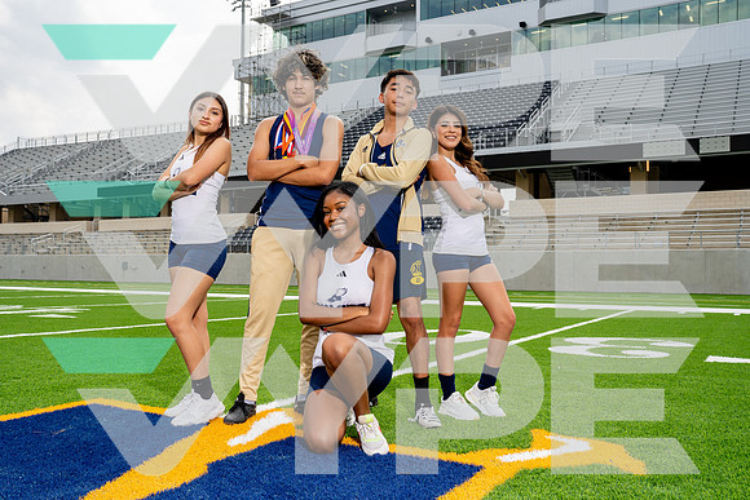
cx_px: 375
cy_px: 250
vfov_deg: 40.6
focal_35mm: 32
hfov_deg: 58.0
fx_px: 677
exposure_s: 1/250
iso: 100
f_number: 8
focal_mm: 32
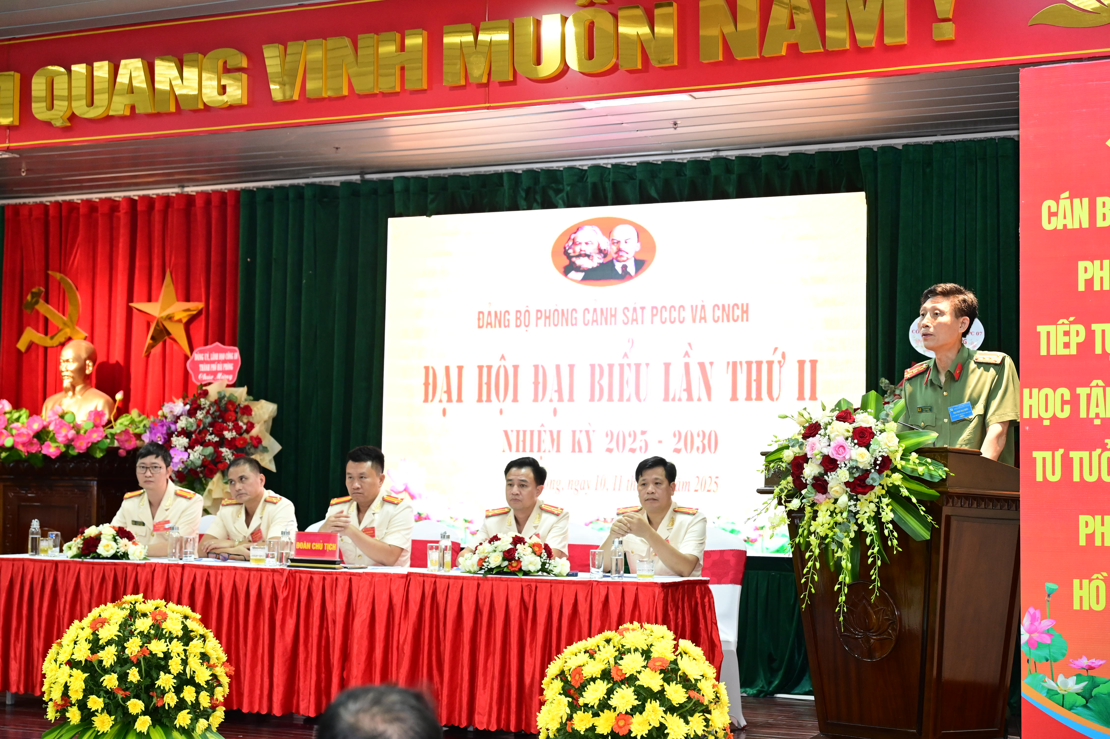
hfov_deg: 36.9
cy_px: 370
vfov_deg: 25.0
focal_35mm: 54
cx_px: 555
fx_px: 1664
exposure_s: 1/100
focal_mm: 54
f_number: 4
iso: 2500
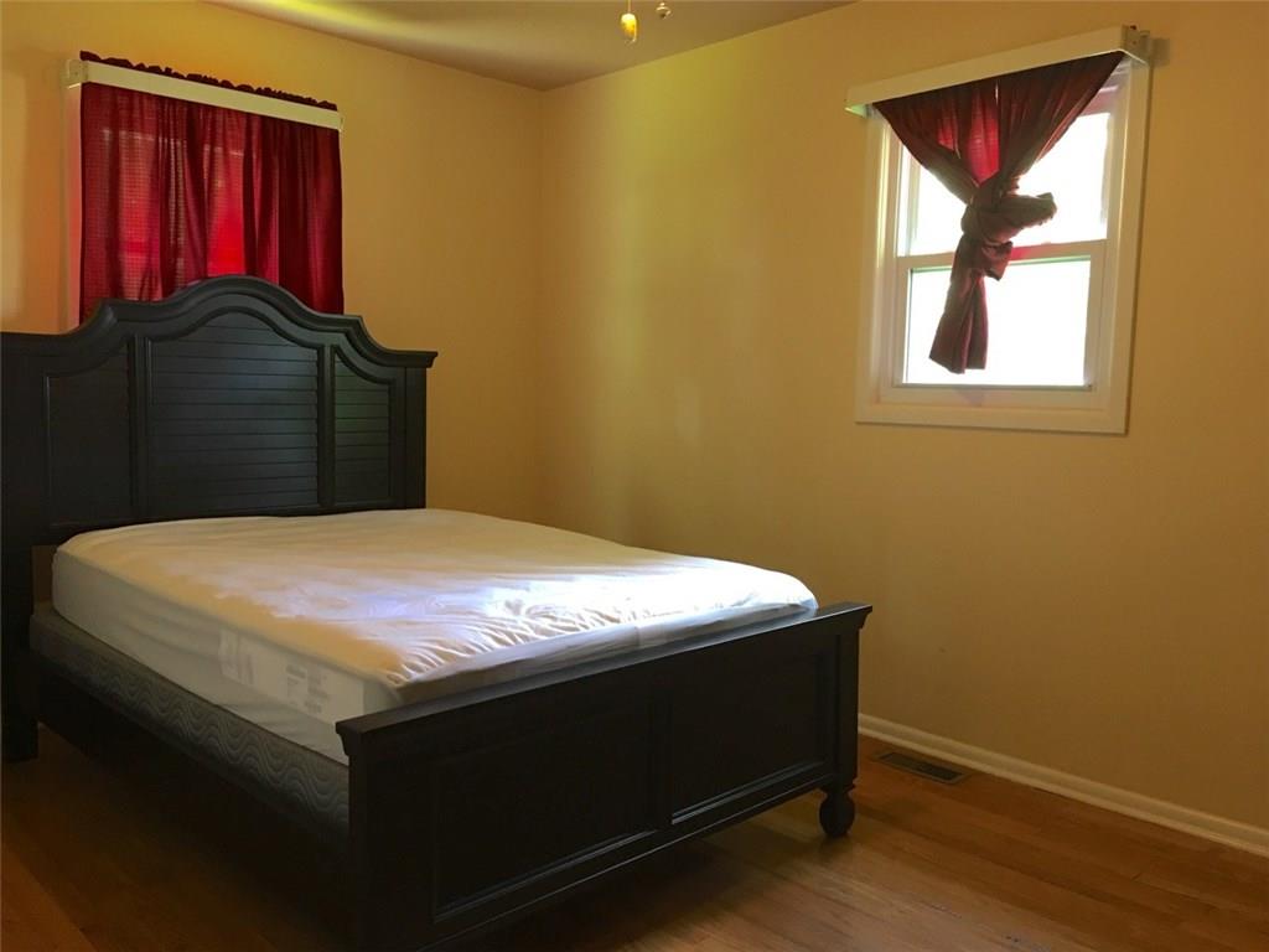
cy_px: 476
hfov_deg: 61.7
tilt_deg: -4.9
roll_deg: -1.2
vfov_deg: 48.2
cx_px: 634
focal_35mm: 29
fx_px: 1063
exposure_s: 1/10
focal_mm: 4.15
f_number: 2.2
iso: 80
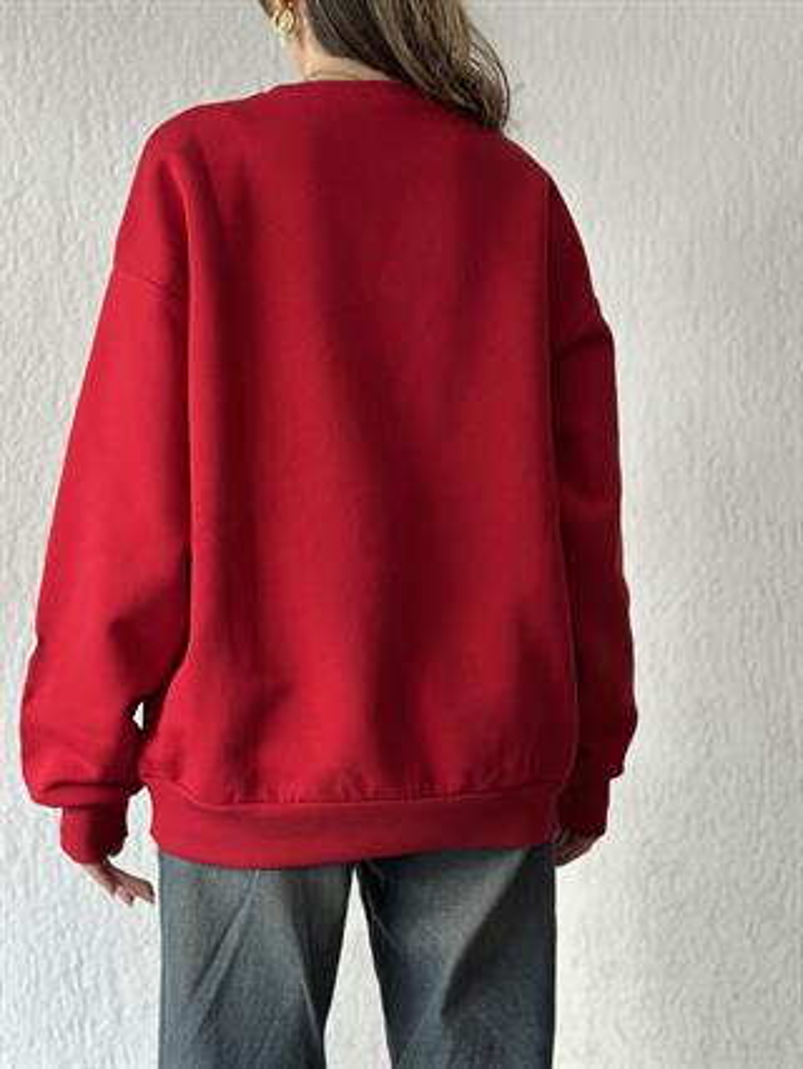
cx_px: 402
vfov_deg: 39.6
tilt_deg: -2.0
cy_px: 534
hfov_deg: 30.3
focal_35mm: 48
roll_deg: +0.3
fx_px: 1483
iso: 250
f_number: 1.78
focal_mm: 6.86
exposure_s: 1/60
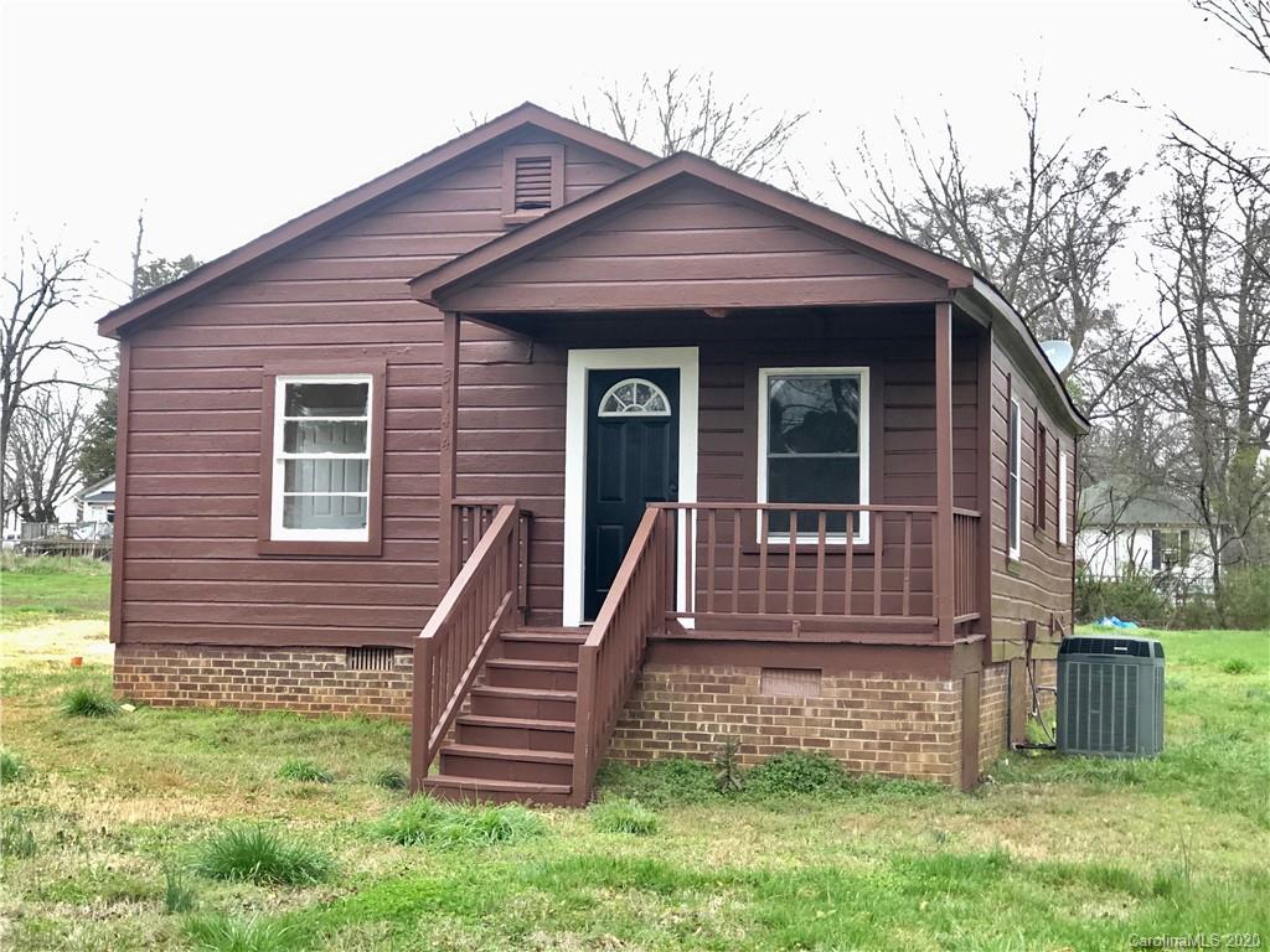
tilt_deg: +2.9
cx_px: 635
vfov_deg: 25.7
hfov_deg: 33.8
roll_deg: -1.3
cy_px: 476
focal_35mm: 57
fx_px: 2091
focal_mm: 6.6
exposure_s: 1/30
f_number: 2.8
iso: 64
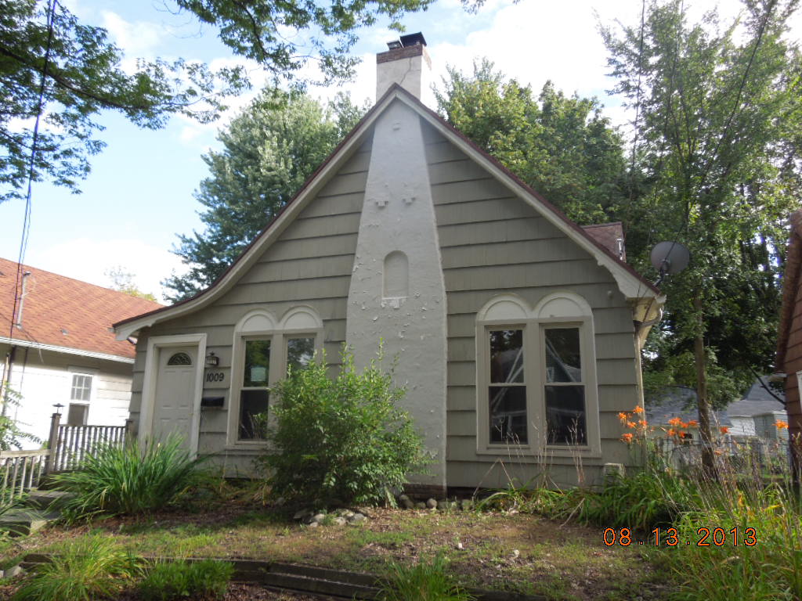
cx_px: 401
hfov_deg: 69.4
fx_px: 579
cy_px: 300
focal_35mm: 25
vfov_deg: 54.9
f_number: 3.3
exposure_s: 1/200
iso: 100
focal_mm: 4.5
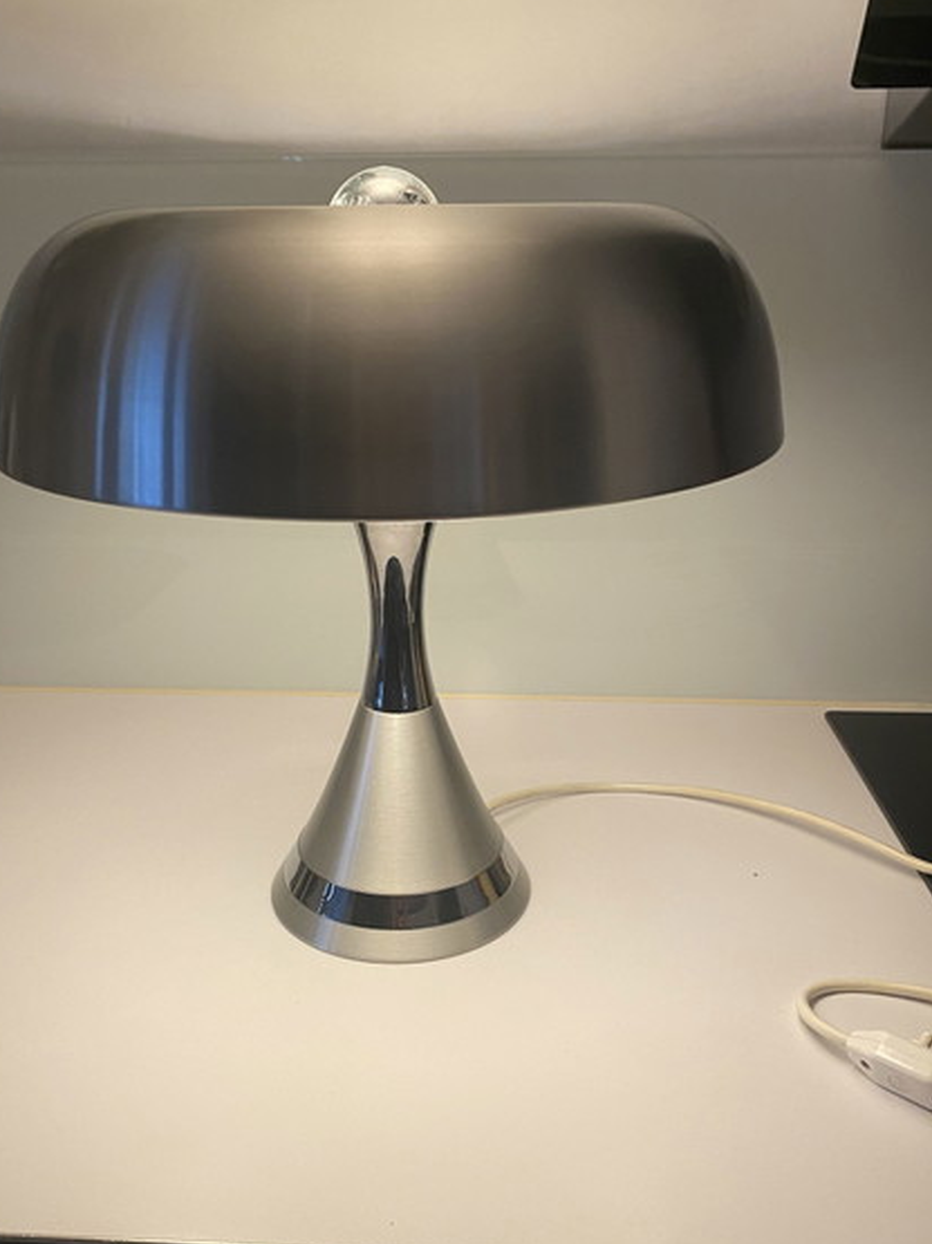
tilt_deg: -19.6
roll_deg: +0.4
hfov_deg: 44.1
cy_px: 676
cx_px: 432
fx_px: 1149
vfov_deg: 56.7
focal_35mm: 32
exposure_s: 1/50
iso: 160
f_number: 1.8
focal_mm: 4.25
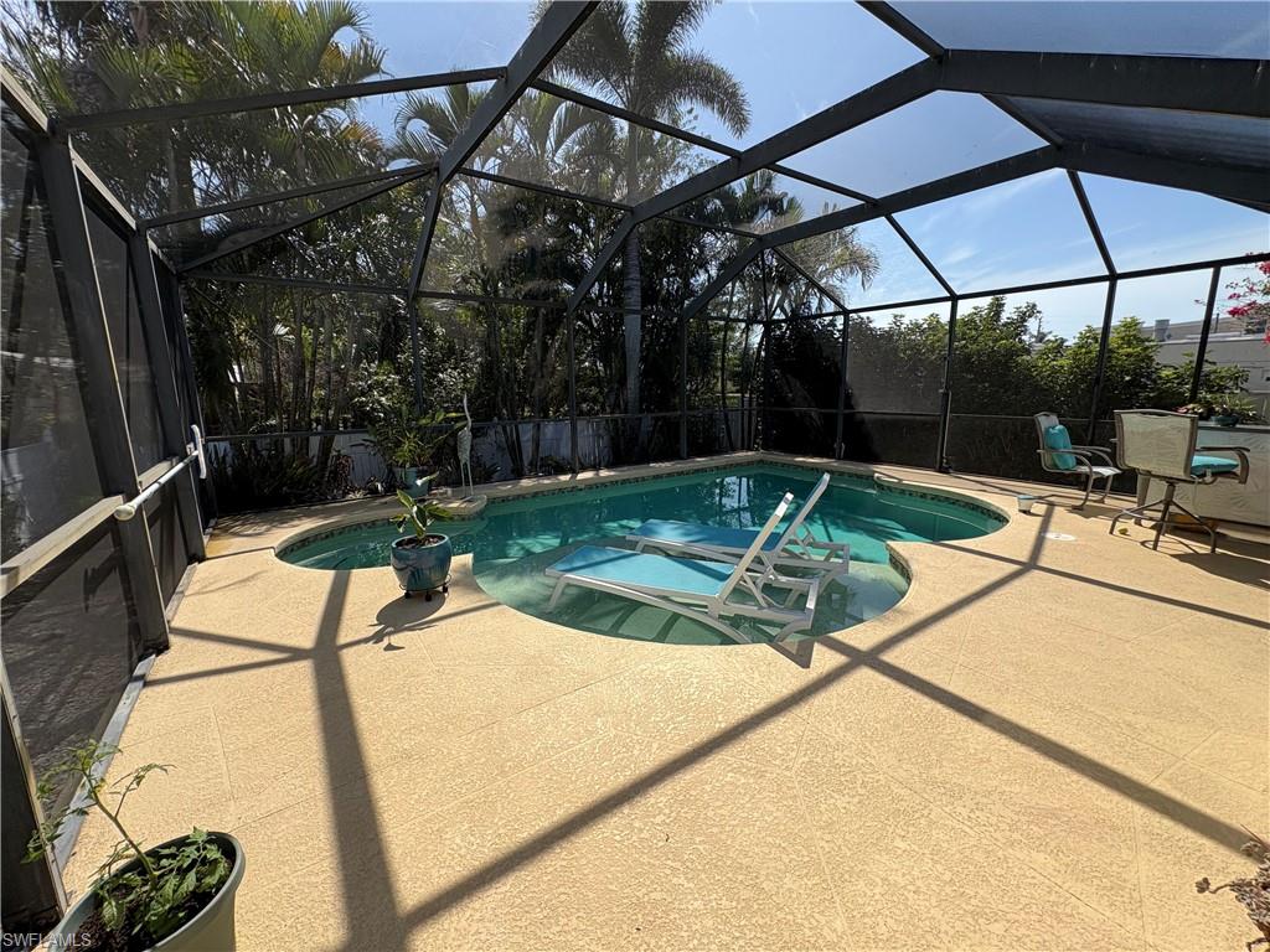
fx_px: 514
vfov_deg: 85.7
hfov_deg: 102.1
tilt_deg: -9.5
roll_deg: +1.3
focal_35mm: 14
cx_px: 635
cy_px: 476
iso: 40
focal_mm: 2.22
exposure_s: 1/899
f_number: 2.2
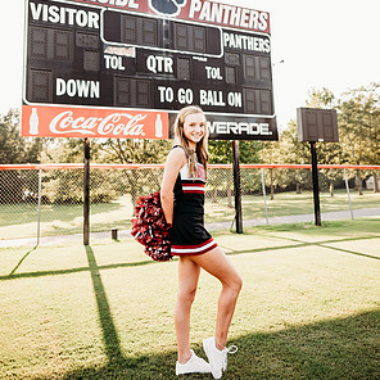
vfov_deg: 51.5
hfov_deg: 52.5
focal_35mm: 31
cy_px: 125
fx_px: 385
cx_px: 190
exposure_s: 1/800
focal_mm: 24
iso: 200
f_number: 2.8
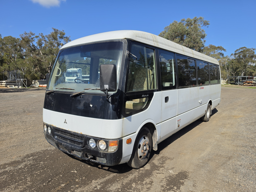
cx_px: 128
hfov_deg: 73.9
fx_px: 170
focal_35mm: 23
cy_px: 96
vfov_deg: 58.9
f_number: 1.4
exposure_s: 1/7939
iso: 40
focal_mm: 6.5
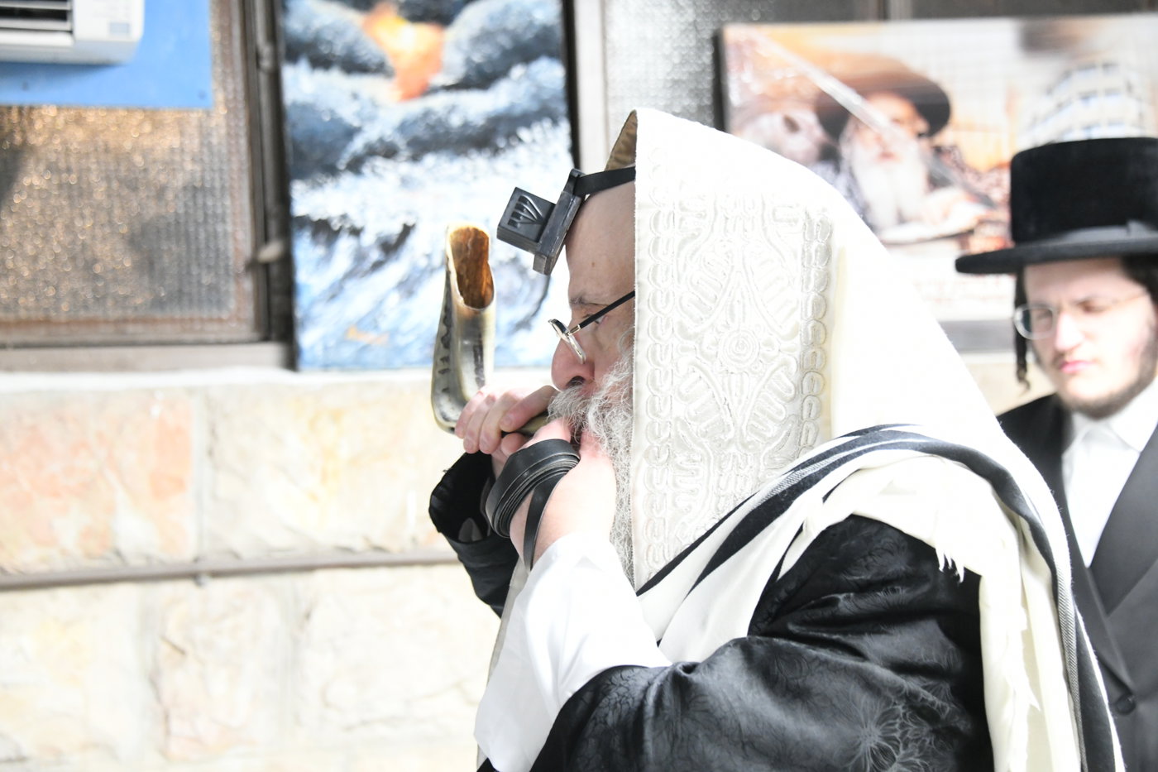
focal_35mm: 82
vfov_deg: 16.6
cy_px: 386
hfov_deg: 24.8
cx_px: 579
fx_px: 2637
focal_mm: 82
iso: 6400
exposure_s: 1/60
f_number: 5.6
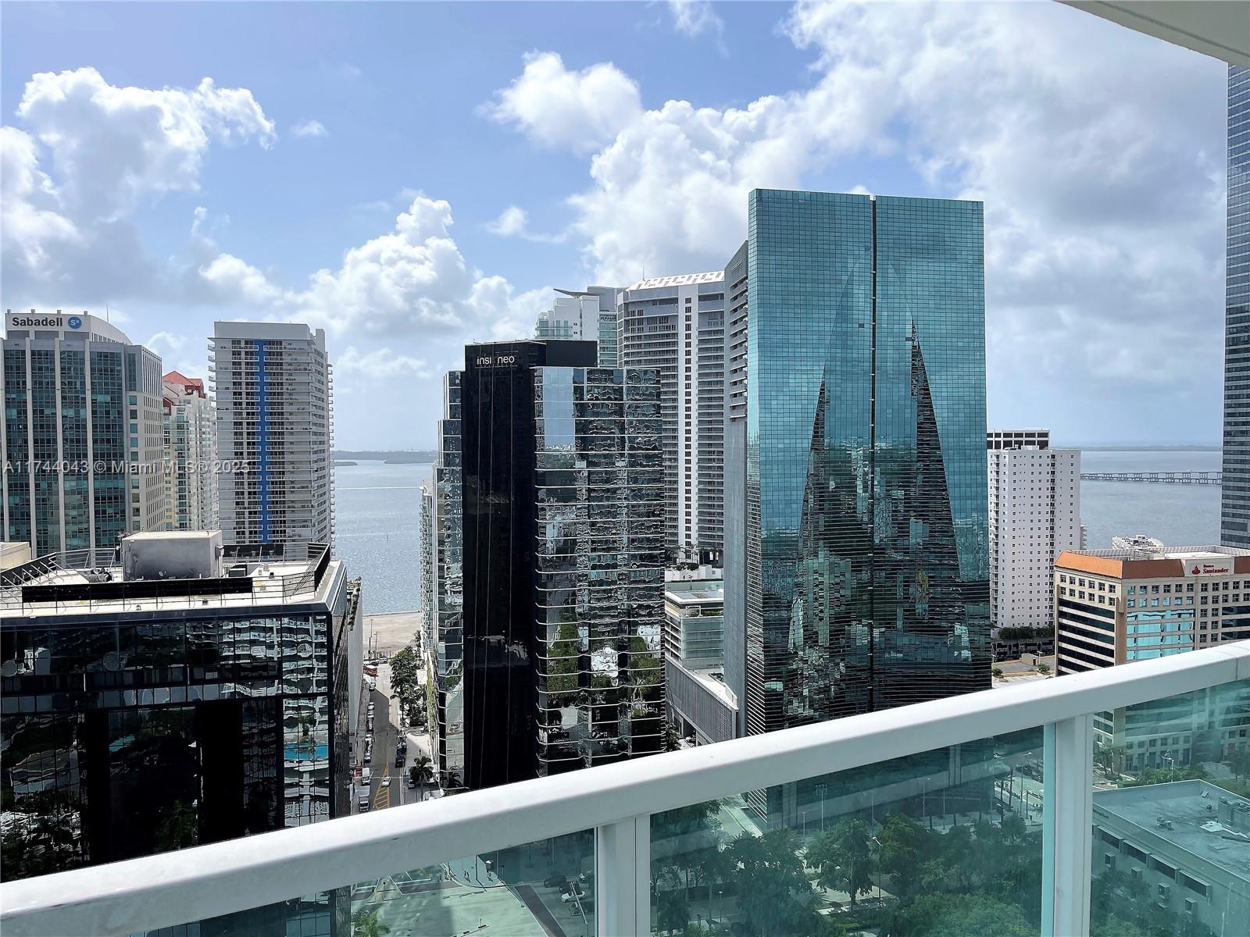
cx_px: 625
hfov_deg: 67.3
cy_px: 468
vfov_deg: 53.1
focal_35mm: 26
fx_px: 939
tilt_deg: -2.1
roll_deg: +0.1
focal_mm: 5.1
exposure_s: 1/8547
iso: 32
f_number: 1.6
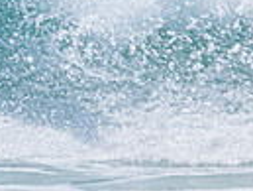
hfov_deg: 1.0
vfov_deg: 0.7
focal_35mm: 2074
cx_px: -359
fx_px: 15172
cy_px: -180
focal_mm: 400
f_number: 11
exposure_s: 1/2000
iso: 1250
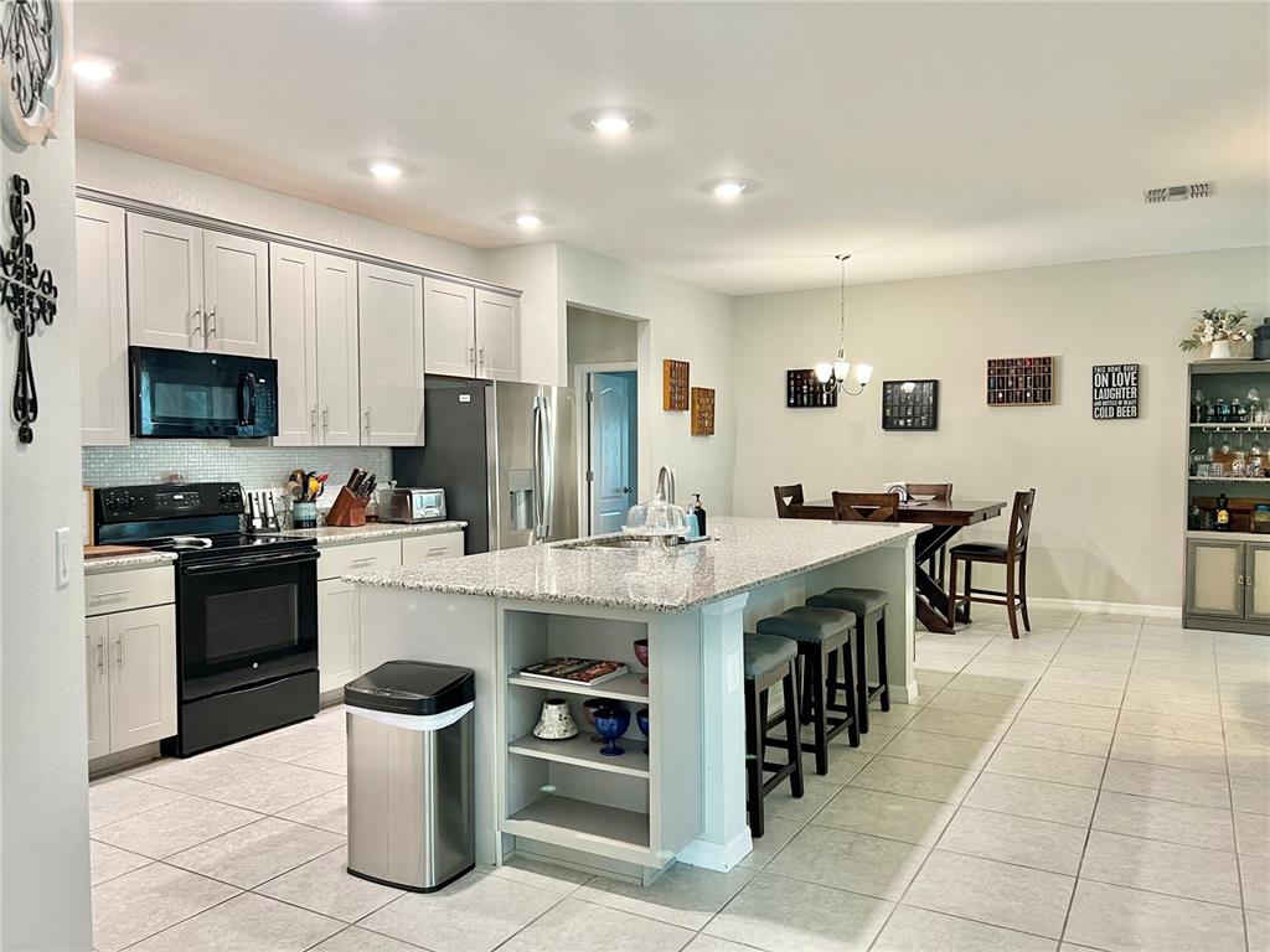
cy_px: 476
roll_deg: +0.2
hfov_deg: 67.3
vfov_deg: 53.1
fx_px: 954
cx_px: 635
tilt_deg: -2.7
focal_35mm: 26
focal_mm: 5.7
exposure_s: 1/60
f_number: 1.5
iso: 250
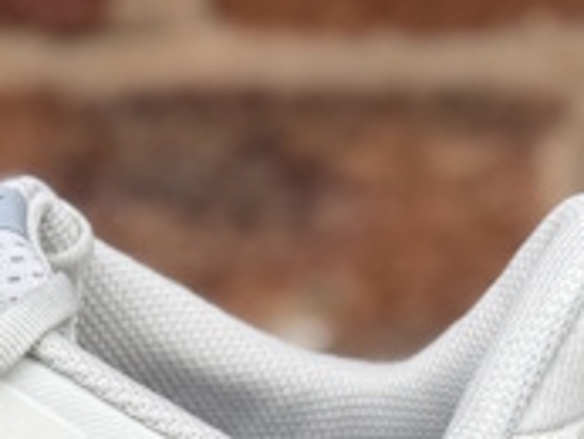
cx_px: -233
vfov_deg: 13.5
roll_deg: +0.4
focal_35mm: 104
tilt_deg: -27.4
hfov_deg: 17.4
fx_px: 1756
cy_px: 648
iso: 80
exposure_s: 1/849
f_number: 1.78
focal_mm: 6.76
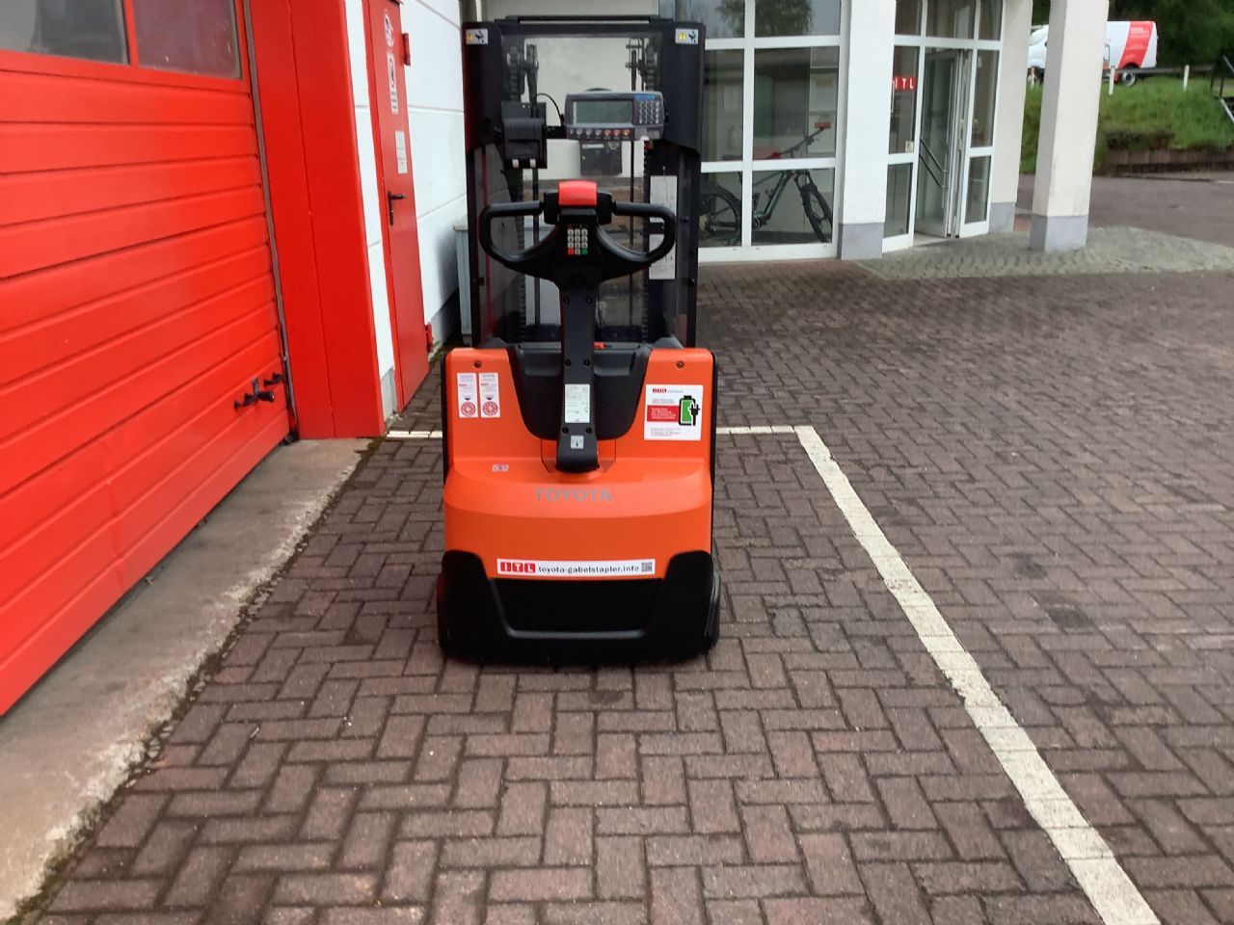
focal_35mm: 31
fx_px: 1105
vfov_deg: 45.4
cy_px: 462
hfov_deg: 58.4
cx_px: 617
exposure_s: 1/120
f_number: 2.4
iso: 25
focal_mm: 3.3
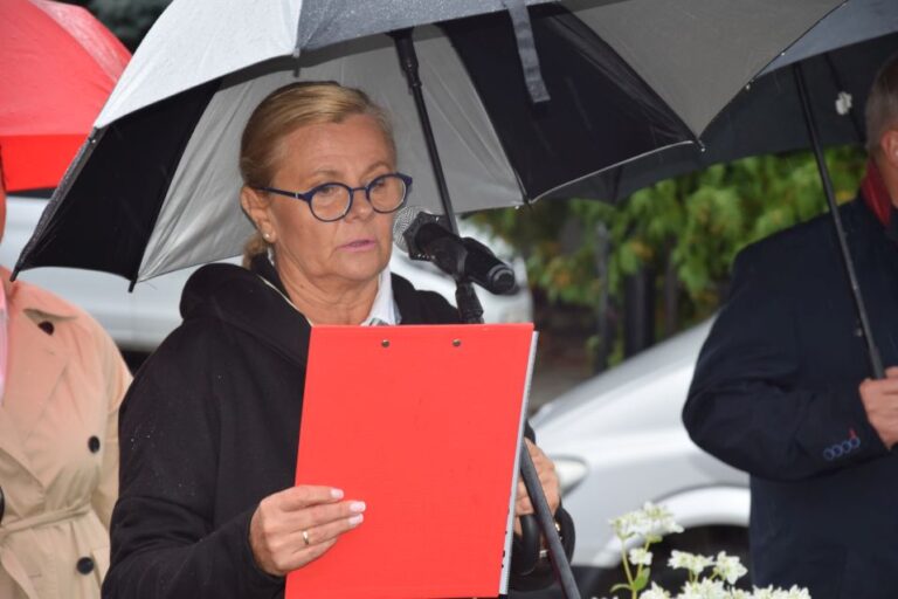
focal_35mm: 138
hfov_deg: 14.9
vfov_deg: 9.9
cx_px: 449
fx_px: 3442
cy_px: 300
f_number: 5.6
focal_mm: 92
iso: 400
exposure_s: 1/125
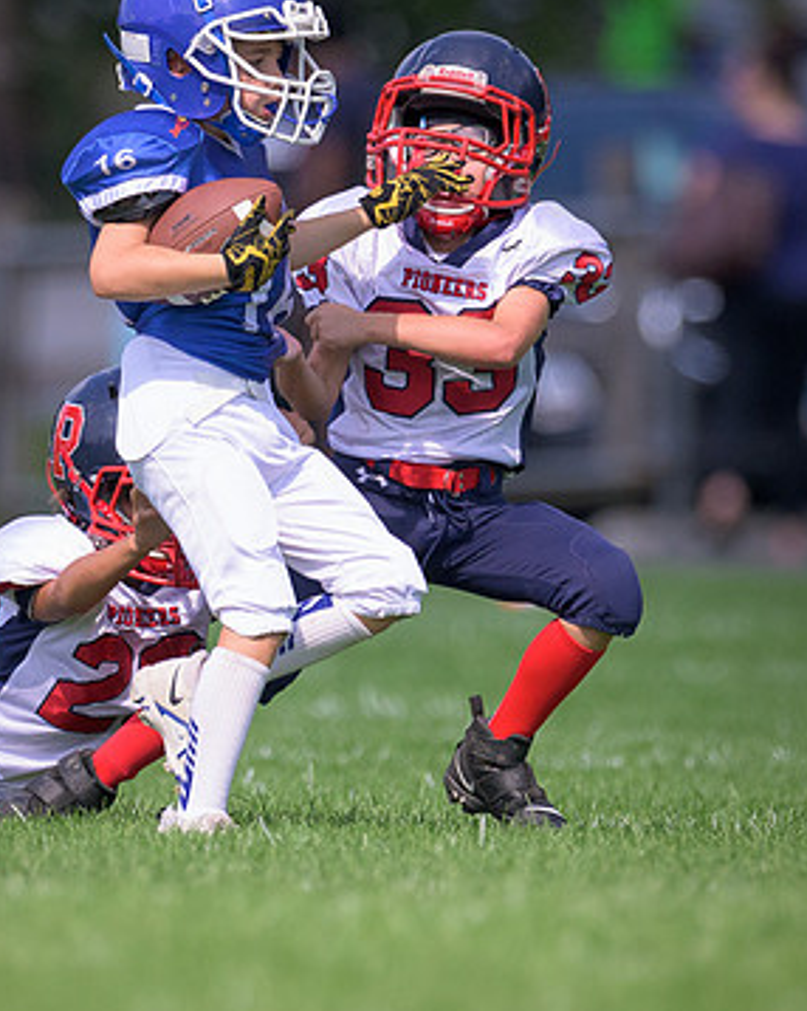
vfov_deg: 1.3
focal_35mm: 1504
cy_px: 599
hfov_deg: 1.0
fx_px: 44940
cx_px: 426
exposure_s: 1/6400
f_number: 4
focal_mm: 500
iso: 800
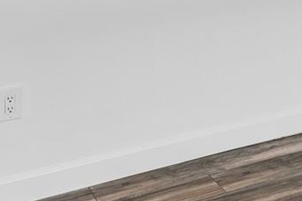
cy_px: -118
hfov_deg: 25.7
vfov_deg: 17.2
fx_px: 587
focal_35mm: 70
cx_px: 367
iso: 100
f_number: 8
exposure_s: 1/10
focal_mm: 10
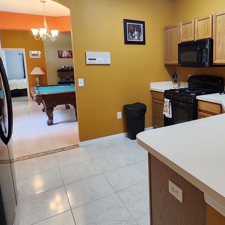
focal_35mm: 25
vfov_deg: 62.4
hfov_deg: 60.7
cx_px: 158
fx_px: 184
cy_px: 92
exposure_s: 1/40
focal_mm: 1.74
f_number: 2.2
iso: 320
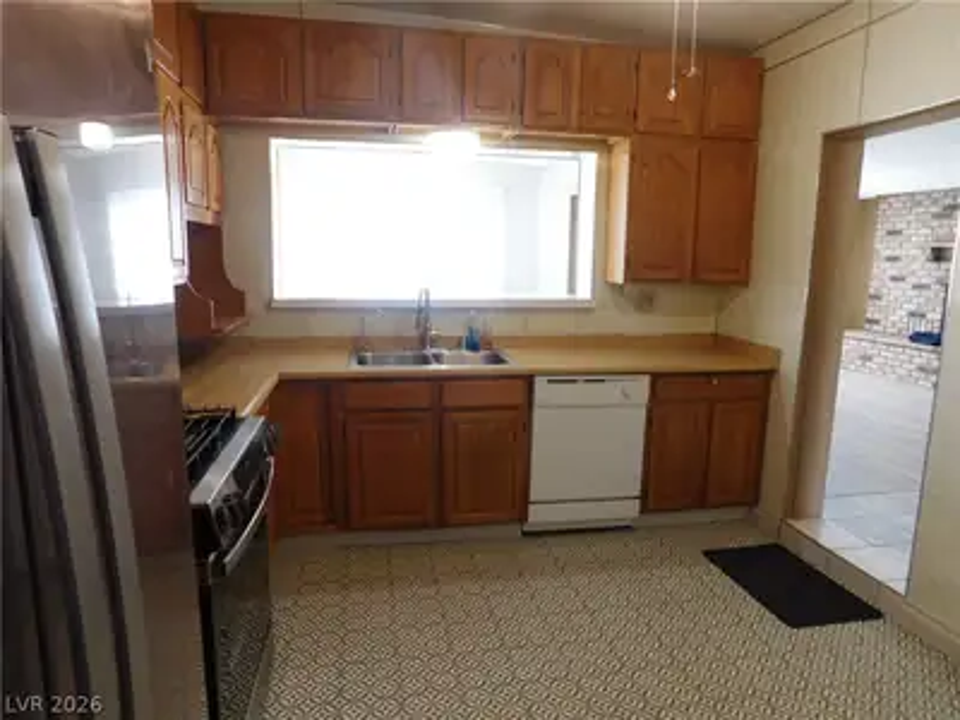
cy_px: 360
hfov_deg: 73.9
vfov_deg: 58.9
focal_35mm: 23
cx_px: 480
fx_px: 638
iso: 125
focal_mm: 4
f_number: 3
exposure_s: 1/30
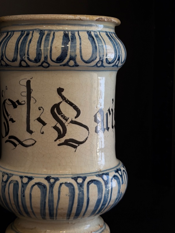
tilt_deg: -3.9
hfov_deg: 21.0
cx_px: 70
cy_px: 95
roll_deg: -2.2
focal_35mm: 70
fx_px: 472
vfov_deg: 27.7
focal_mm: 6.76
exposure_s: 1/100
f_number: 1.78
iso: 80
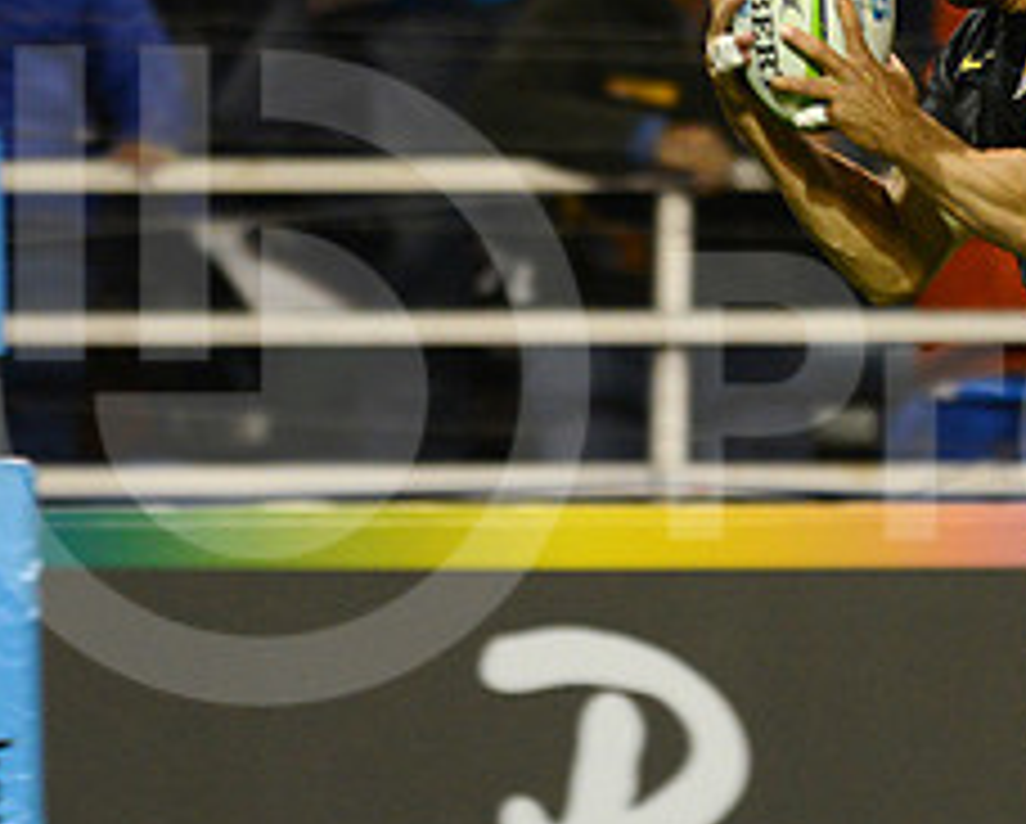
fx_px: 30435
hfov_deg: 1.9
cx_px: 1030
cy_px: 385
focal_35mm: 1001
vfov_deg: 1.6
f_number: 4
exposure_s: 1/500
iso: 3200
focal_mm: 420
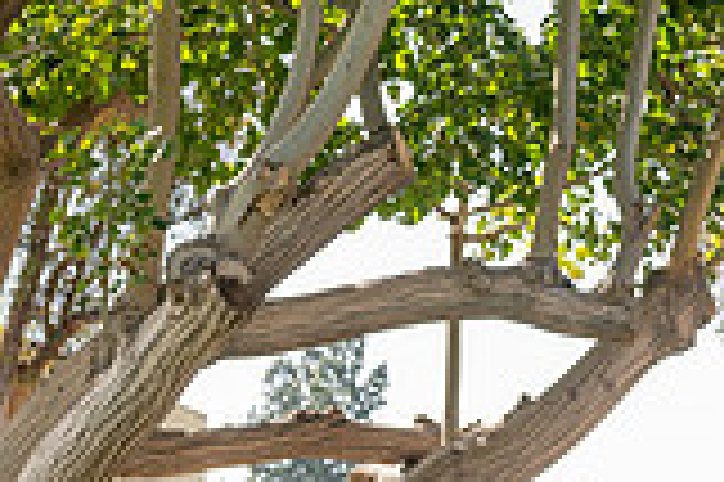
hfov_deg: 14.4
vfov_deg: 9.6
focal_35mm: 140
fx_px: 2813
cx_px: 747
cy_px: 603
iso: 200
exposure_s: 1/320
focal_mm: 32
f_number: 5.6
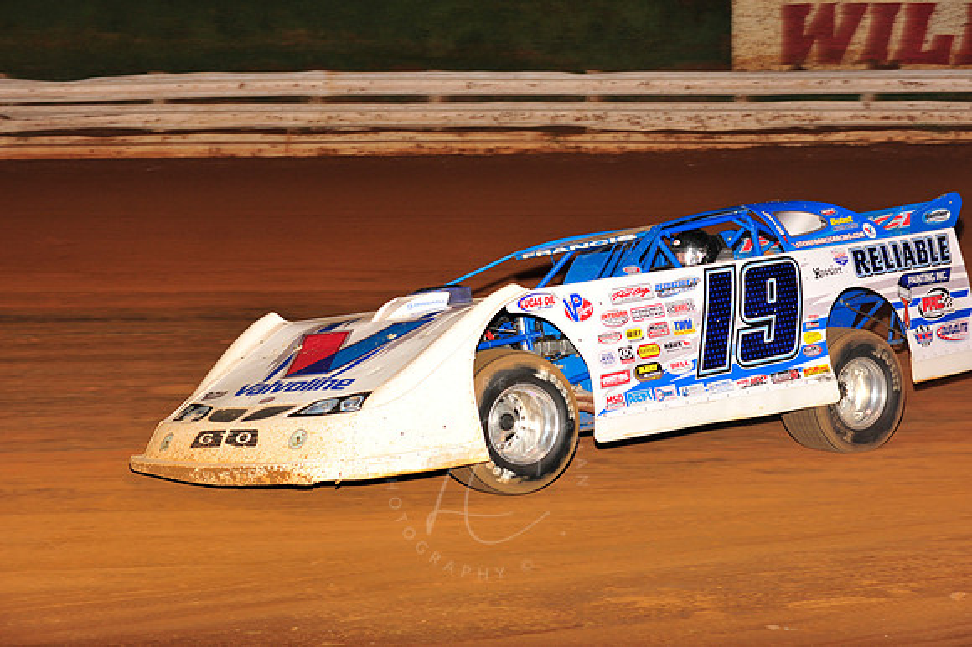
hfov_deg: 22.2
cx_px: 486
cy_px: 324
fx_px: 2482
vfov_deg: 14.8
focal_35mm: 92
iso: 800
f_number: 6.3
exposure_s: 1/320
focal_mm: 92
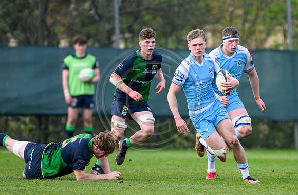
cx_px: 209
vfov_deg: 1.4
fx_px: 7848
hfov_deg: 2.2
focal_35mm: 954
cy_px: 117
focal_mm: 560
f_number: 4
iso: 500
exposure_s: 1/1600
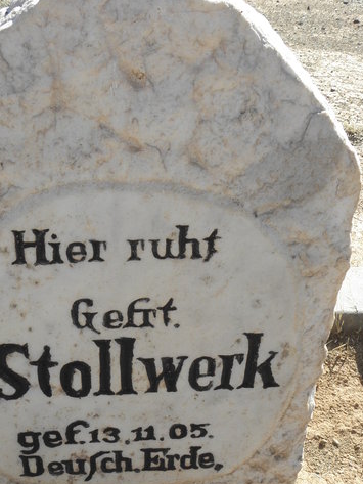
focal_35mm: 44
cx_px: 127
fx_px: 615
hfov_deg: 32.7
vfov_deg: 42.1
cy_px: 342
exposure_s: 1/160
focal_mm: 4.6
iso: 64
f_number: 5.6
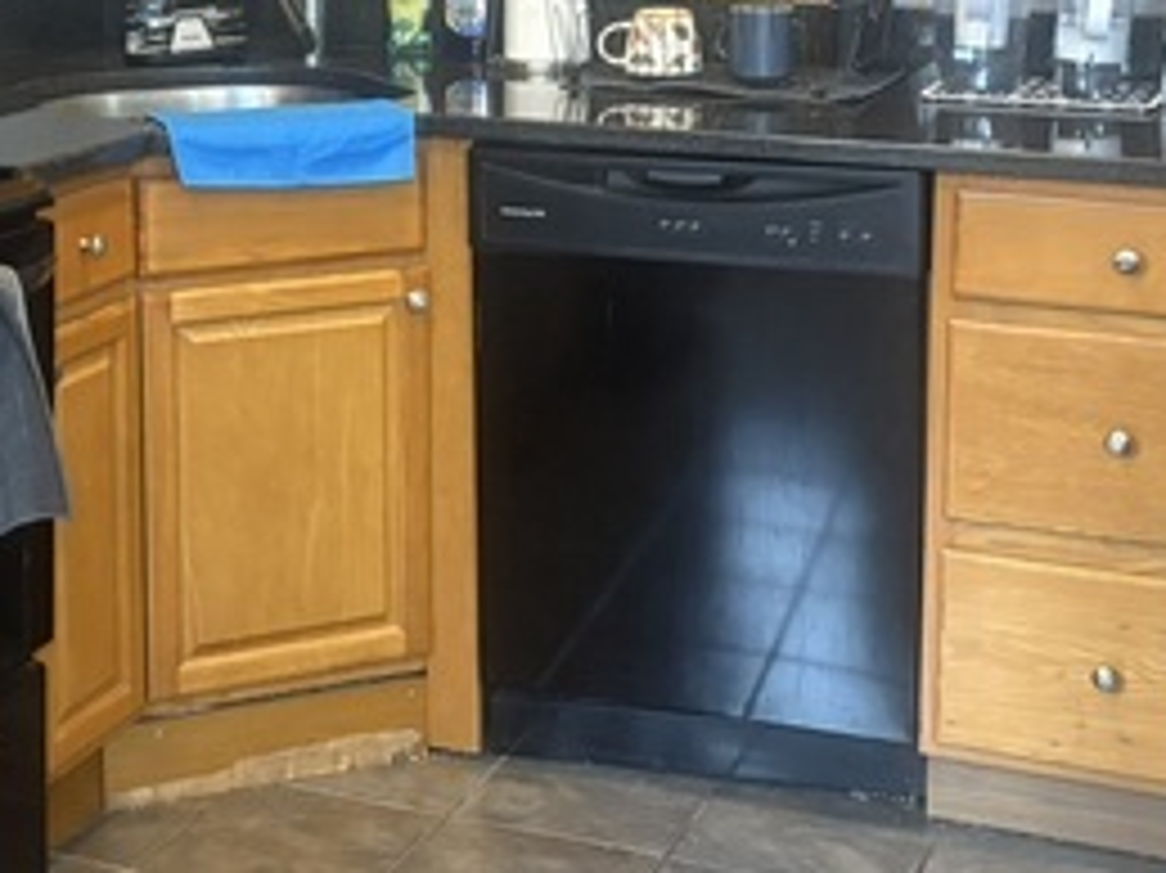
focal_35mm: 67
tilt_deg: -4.0
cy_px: 135
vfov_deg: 21.5
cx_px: 403
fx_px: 2256
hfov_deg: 28.8
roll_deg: -0.5
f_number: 1.6
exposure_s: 1/60
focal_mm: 5.96
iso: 500
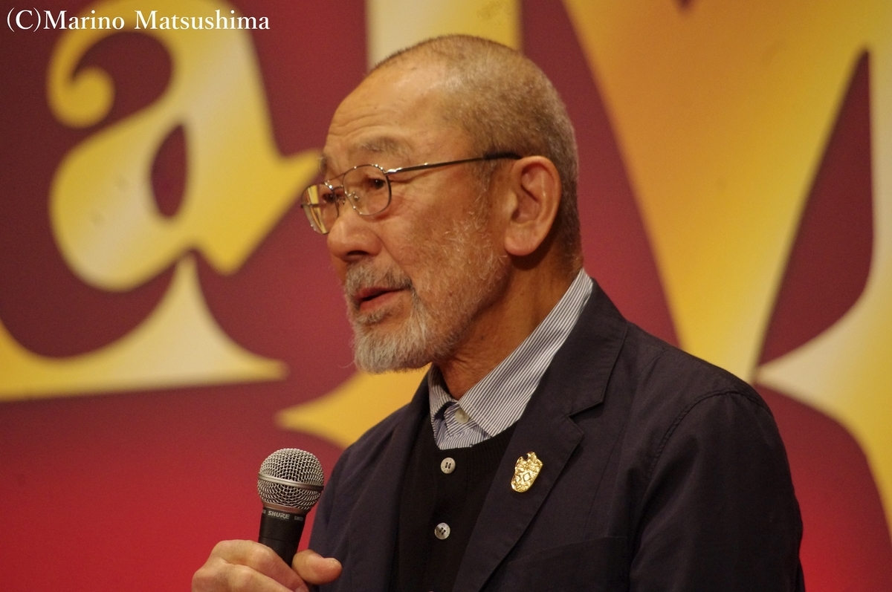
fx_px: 11136
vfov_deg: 3.0
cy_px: 296
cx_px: 446
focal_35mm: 450
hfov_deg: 4.6
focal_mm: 300
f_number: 5.8
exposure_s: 1/350
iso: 3200
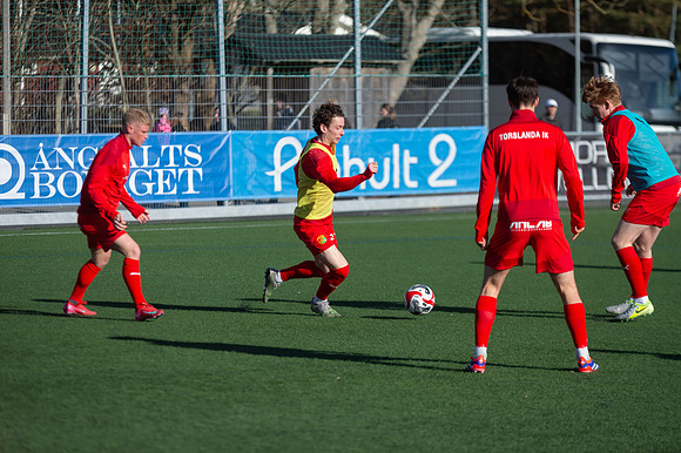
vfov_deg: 8.6
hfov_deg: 12.8
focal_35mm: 160
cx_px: 340
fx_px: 3025
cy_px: 226
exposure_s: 1/1600
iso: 100
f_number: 3.2
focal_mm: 160
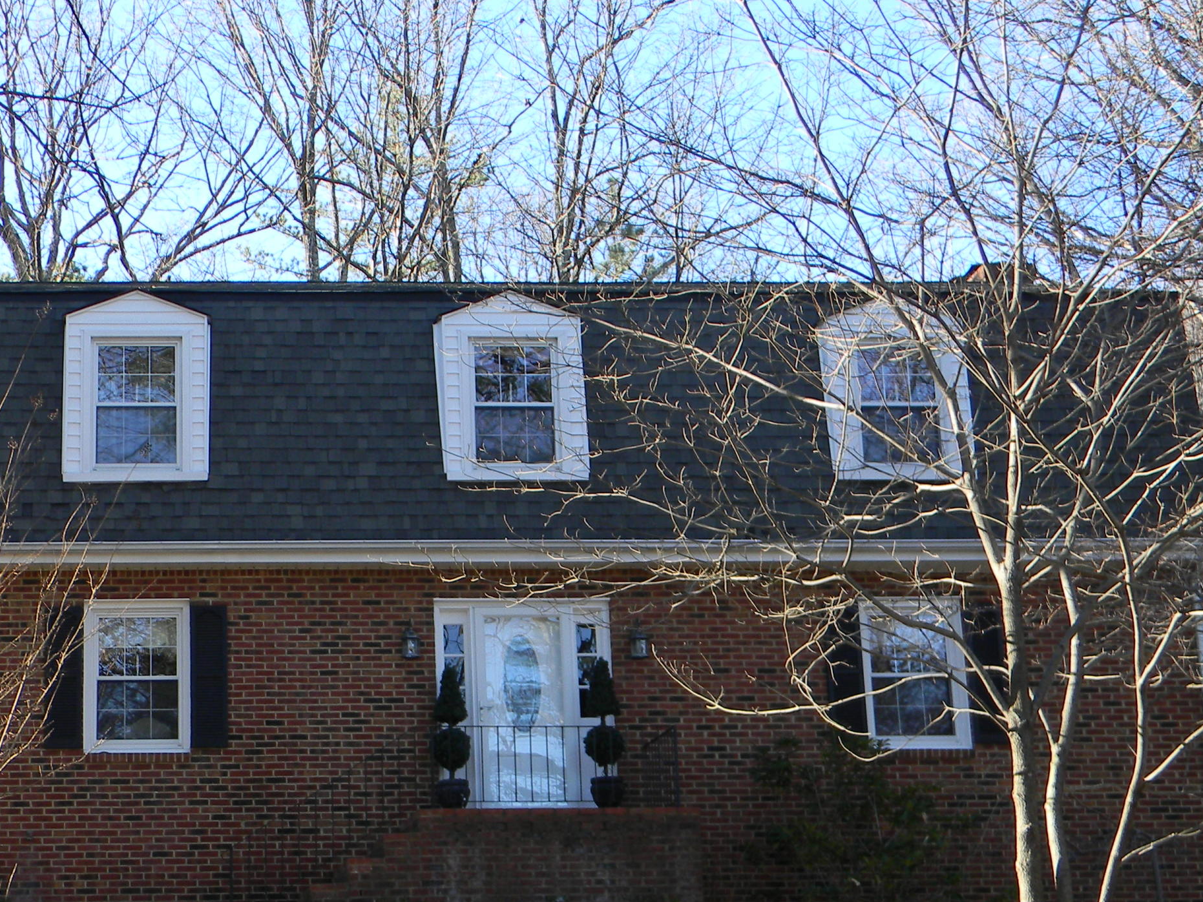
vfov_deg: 25.1
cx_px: 282
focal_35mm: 58
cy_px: 608
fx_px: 2016
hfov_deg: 32.5
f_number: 3.7
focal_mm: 6.4
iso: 80
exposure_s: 1/115
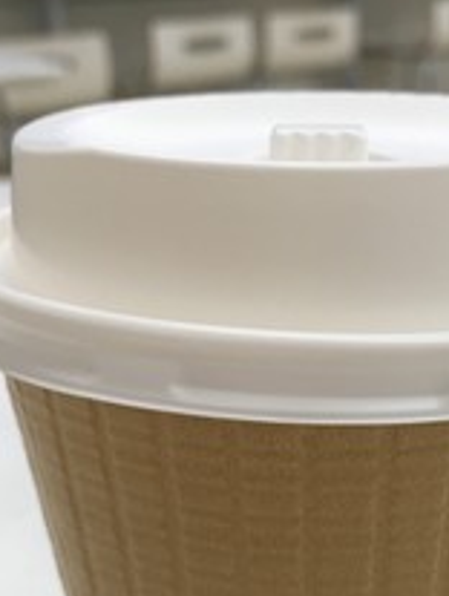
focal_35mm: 63
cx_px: 325
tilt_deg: -25.5
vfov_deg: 30.1
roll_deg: +0.3
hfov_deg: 23.2
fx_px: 1086
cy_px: 461
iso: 25
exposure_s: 1/40
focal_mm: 4.15
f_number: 2.2
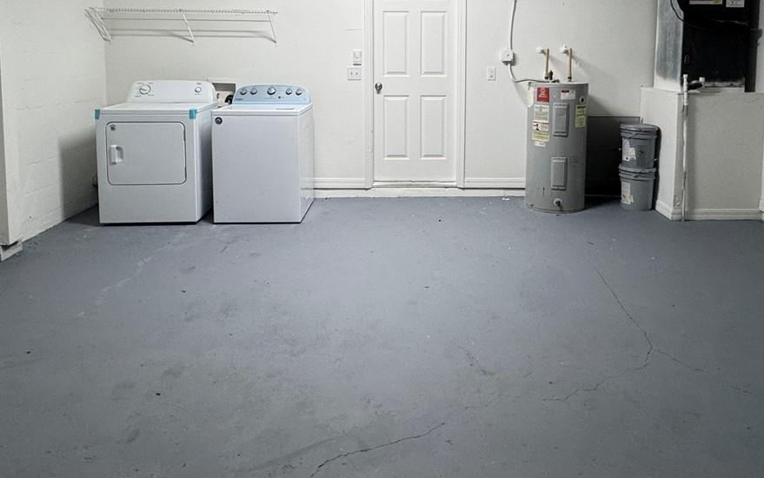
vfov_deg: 43.9
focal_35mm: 27
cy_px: 96
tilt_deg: -4.0
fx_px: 562
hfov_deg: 68.1
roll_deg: -0.4
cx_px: 431
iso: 160
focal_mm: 2.22
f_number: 2.2
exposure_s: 1/60
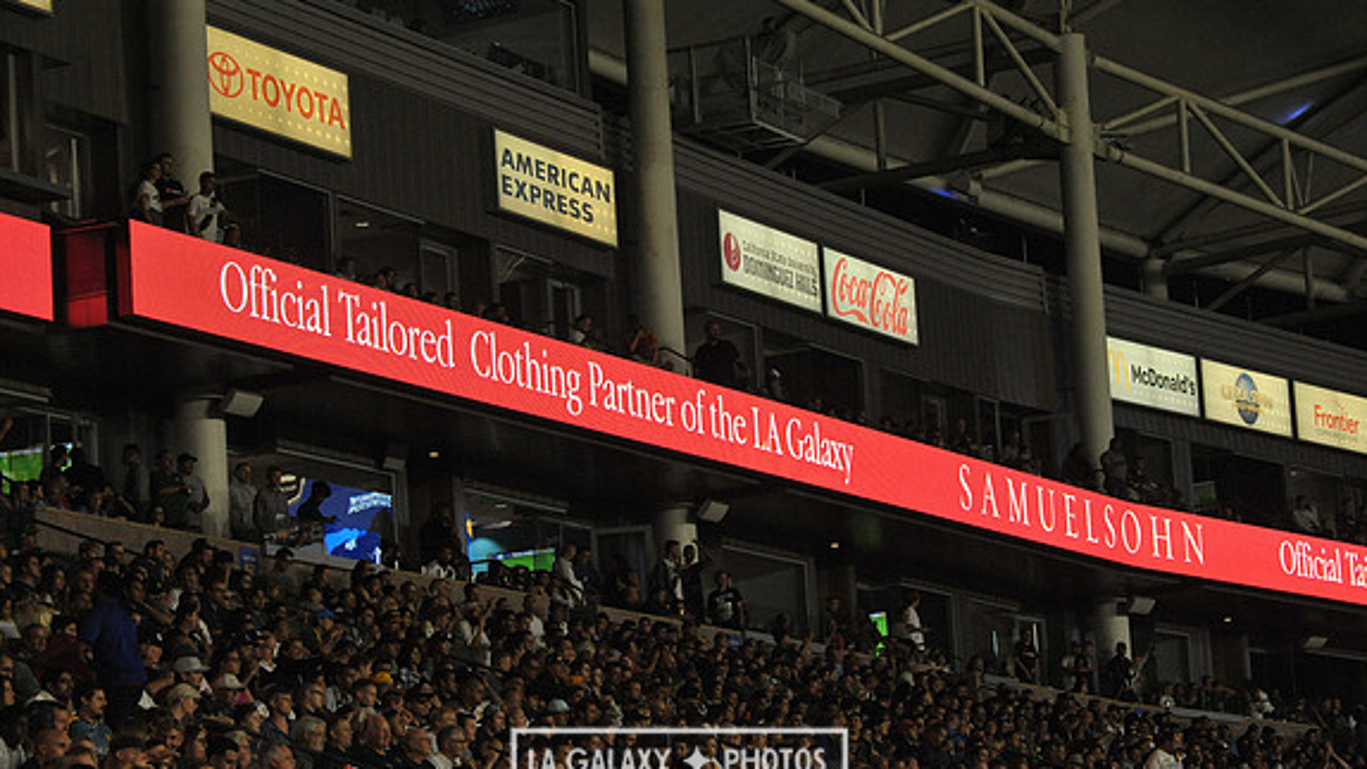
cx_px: 679
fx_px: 4604
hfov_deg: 16.9
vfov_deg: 9.6
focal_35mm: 127
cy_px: 402
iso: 3200
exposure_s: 1/320
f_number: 9
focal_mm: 120
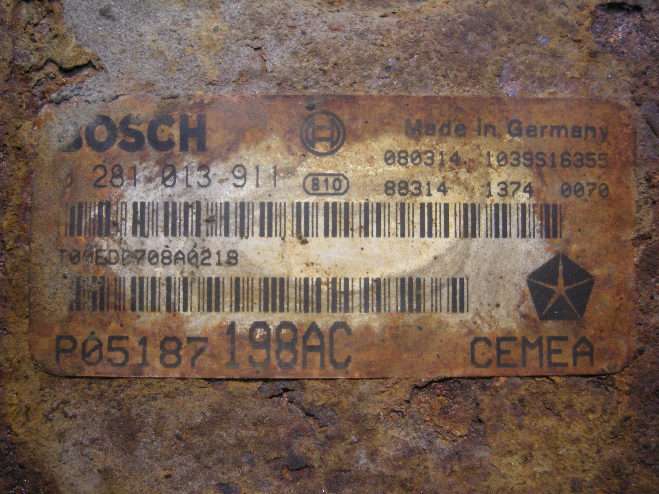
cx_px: 330
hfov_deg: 51.4
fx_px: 685
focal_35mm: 36
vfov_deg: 39.7
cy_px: 247
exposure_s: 1/60
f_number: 2.7
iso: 212
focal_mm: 7.5
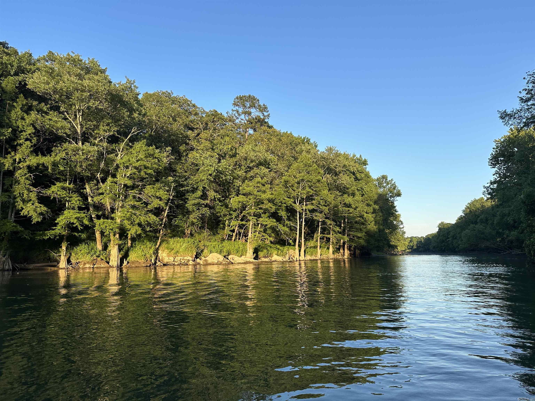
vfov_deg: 56.8
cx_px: 268
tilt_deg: +8.4
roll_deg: +0.8
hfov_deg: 71.6
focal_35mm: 24
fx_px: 371
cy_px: 200
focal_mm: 6.86
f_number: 1.78
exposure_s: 1/1212
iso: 80
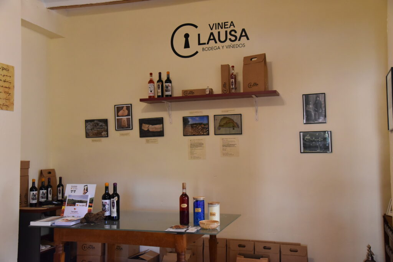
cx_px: 196
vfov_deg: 35.1
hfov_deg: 50.7
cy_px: 131
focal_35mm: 38
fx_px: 415
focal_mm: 38
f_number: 5.6
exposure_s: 1/125
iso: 5000
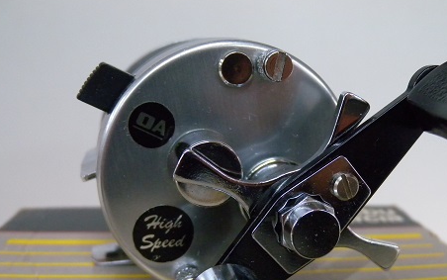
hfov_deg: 47.0
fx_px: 512
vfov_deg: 29.8
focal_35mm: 42
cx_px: 254
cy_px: 231
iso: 400
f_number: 2.7
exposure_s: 1/56.4
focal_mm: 6
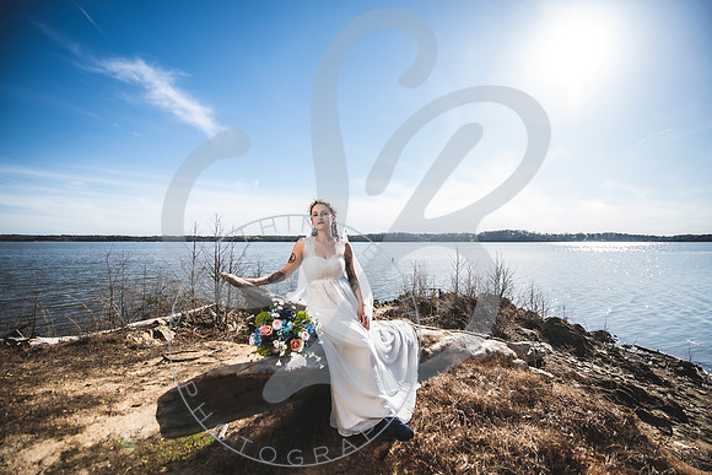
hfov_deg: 103.2
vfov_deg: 80.2
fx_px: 282
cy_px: 238
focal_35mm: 14
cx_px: 360
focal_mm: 14
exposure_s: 1/1600
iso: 100
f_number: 2.8
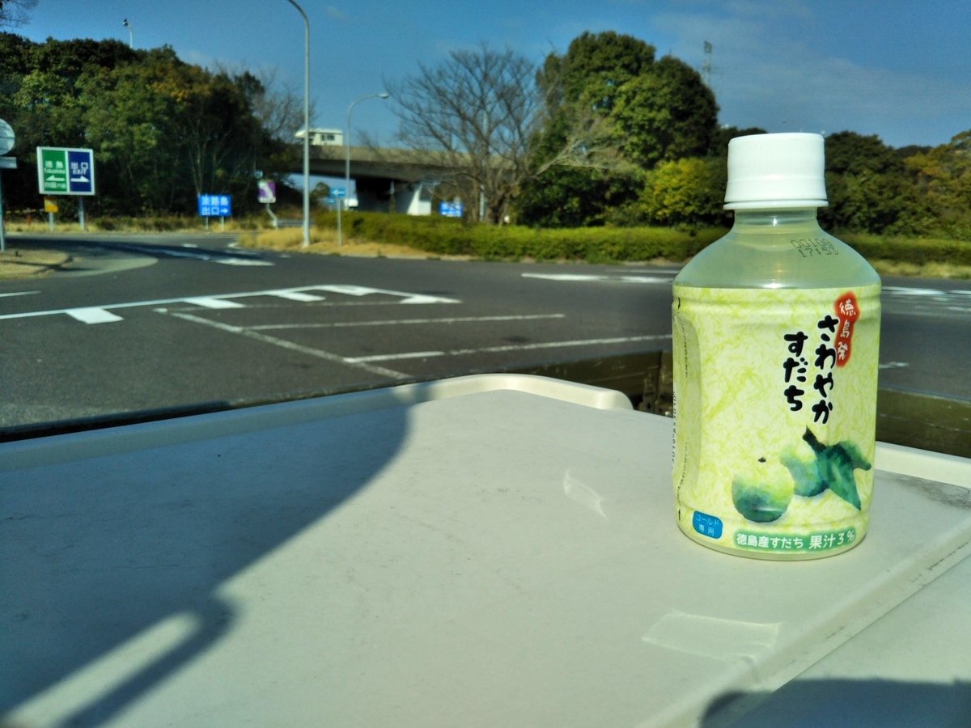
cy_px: 364
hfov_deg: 60.0
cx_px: 486
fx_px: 842
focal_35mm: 30
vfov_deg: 46.8
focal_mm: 4
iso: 28
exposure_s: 1/1718
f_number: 2.2
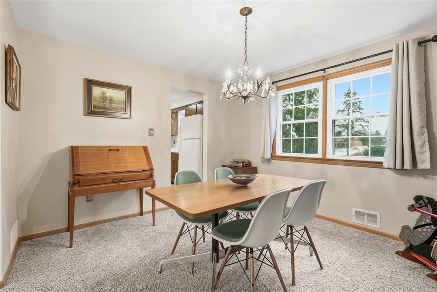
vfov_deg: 73.7
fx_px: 194
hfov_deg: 96.7
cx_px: 218
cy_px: 146
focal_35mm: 16
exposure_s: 1/90
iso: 400
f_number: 8
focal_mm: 16
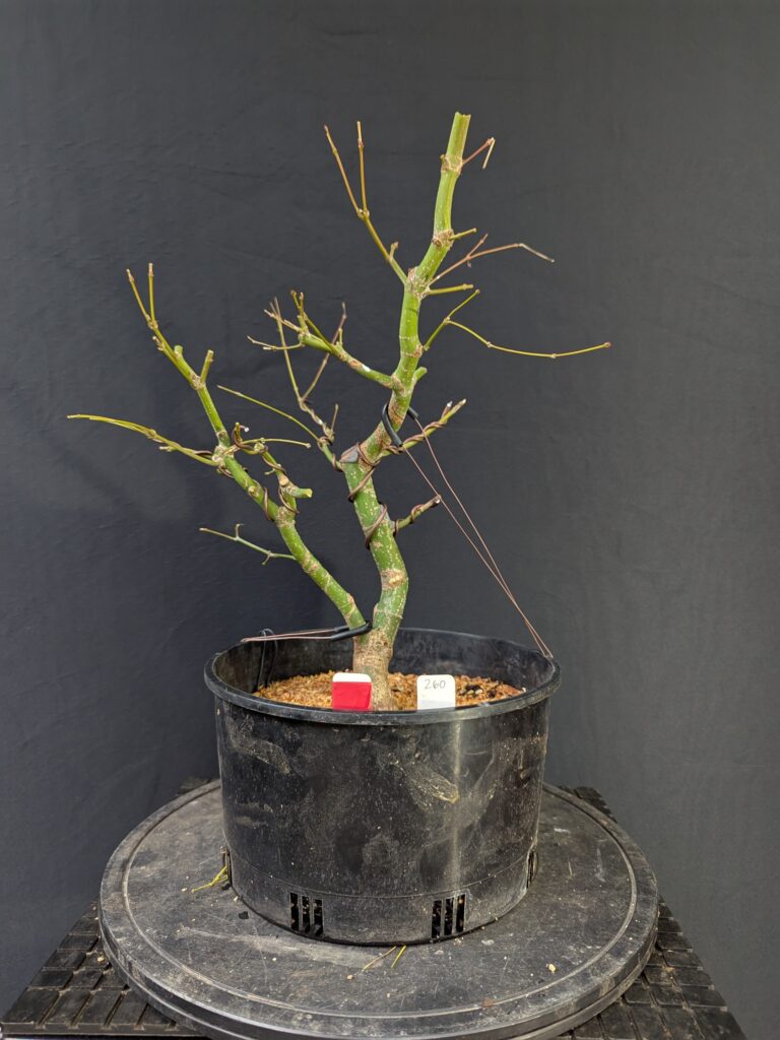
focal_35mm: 24
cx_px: 390
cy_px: 520
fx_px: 721
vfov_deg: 71.6
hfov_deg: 56.8
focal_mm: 6.81
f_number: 1.85
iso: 222
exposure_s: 1/100
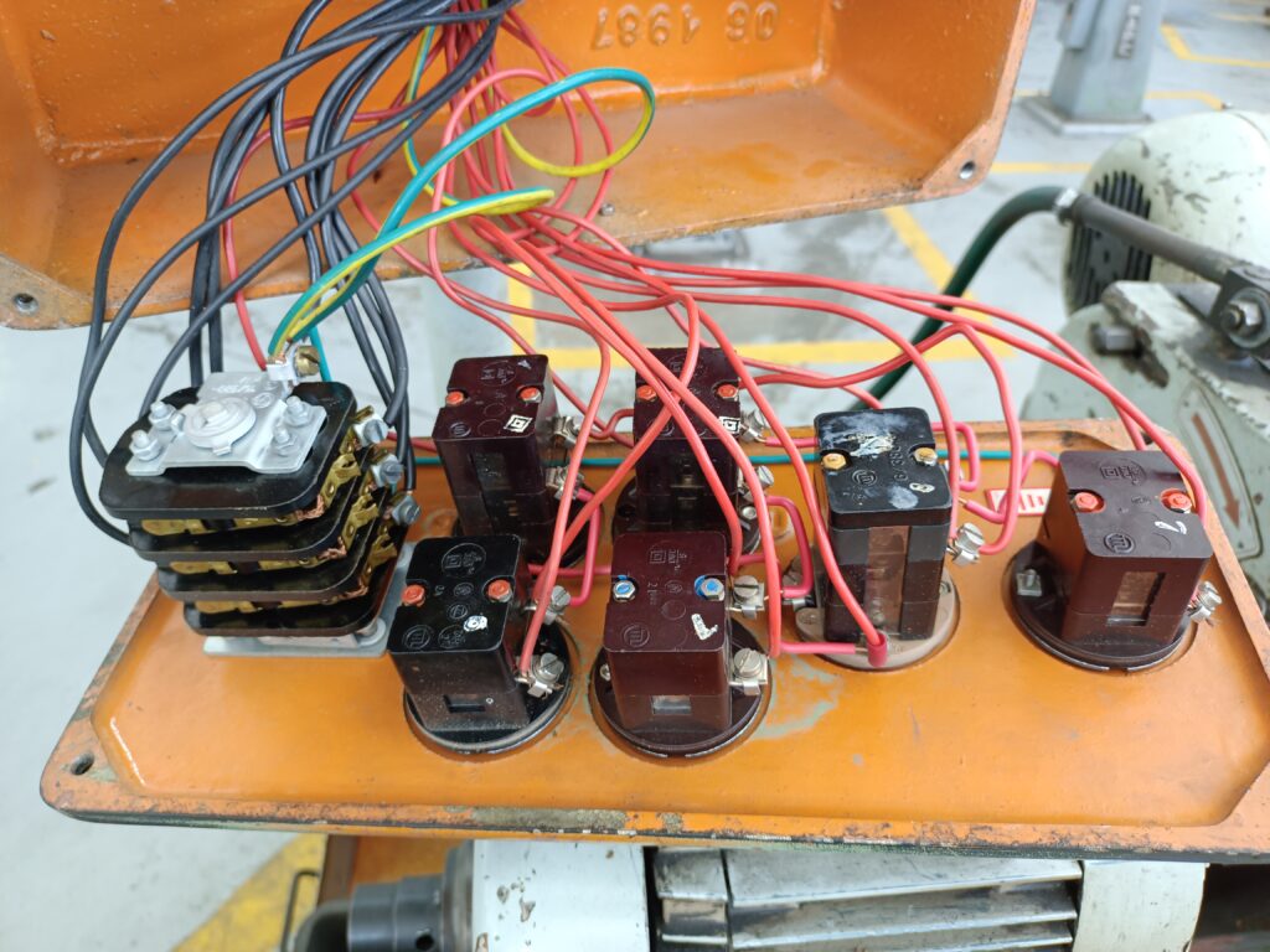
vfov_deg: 54.9
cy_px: 476
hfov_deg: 69.4
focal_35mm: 25
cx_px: 635
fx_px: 917
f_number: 1.79
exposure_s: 1/60
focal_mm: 4.71
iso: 1221
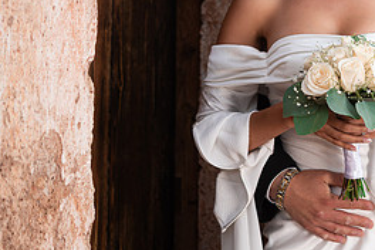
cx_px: 386
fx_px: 1375
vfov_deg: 10.3
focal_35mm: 132
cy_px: 32
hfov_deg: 15.2
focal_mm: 60
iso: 125
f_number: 4
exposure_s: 1/125
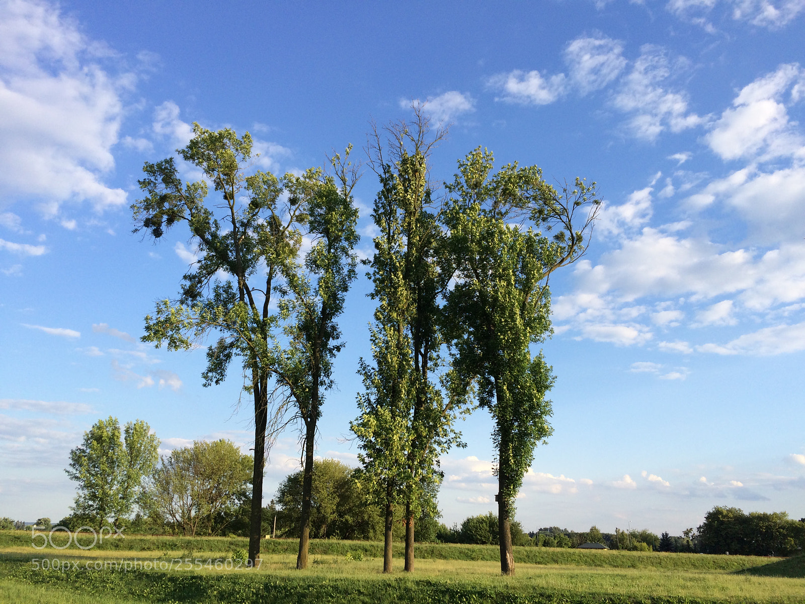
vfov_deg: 48.2
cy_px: 302
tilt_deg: +18.5
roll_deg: -0.7
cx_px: 402
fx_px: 674
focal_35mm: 29
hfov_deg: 61.7
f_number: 2.2
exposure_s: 1/977
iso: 32
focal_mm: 4.15
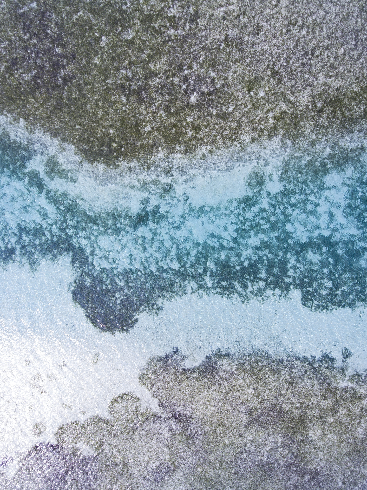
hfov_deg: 65.9
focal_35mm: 20
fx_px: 283
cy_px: 245
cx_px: 184
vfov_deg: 81.8
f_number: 2.8
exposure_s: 1/620
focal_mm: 3.61
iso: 100
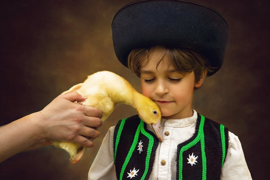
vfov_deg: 37.9
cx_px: 135
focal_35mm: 35
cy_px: 90
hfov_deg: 54.4
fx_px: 263
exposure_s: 1/320
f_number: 2.8
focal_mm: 35
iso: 100
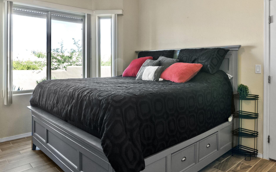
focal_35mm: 26
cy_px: 66
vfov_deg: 47.2
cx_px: 129
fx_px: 196
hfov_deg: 70.3
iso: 1600
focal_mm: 16
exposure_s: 1/4
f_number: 20
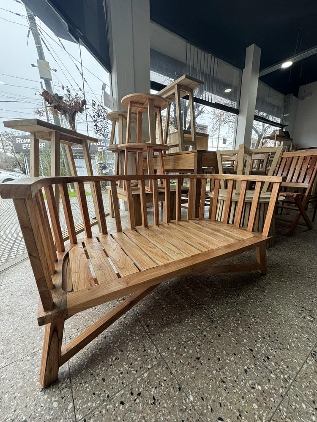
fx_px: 171
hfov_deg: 85.7
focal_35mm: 14
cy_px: 211
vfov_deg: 102.1
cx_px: 158
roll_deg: +0.4
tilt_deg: -13.1
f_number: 2.2
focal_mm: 2.22
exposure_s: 1/99
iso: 64
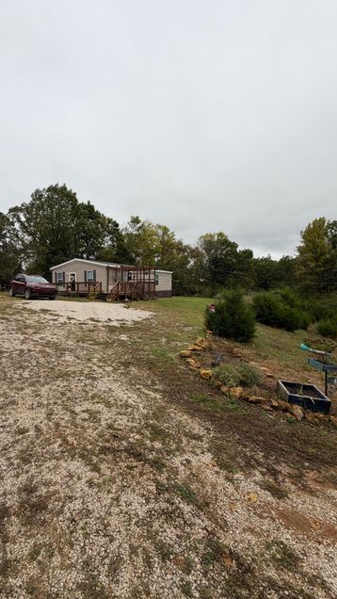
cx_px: 131
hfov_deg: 66.3
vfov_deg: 99.4
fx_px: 254
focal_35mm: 16
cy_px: 298
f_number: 2.2
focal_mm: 2.22
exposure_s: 1/291
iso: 50
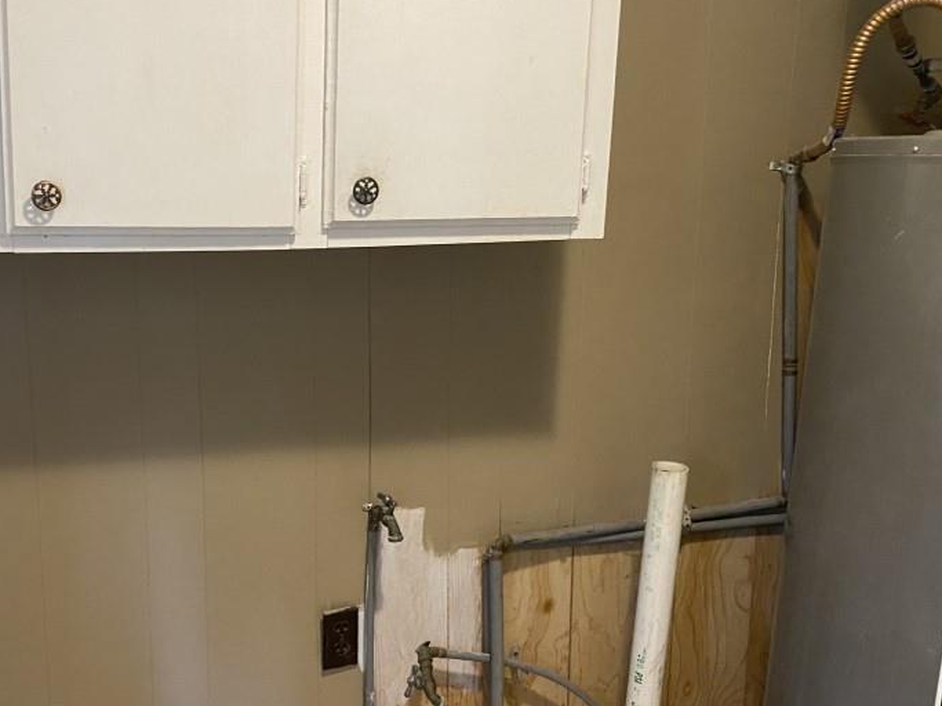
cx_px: 284
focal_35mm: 39
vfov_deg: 36.8
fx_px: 1061
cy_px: 376
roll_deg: -0.3
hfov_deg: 46.8
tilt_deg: -12.3
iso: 400
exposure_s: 1/60
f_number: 1.8
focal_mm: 4.25
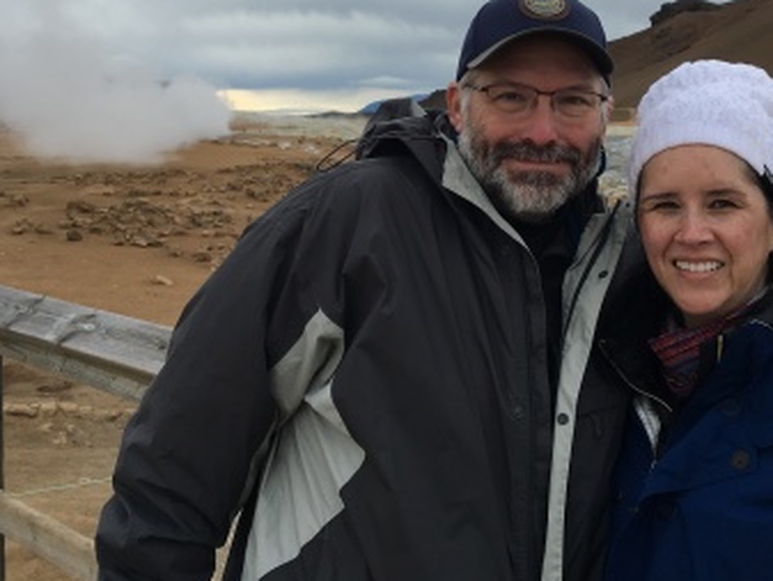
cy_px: 117
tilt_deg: -0.3
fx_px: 1229
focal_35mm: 55
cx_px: 434
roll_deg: +0.8
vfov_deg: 26.1
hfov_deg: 34.9
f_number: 2.2
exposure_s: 1/625
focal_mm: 4.15
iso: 25
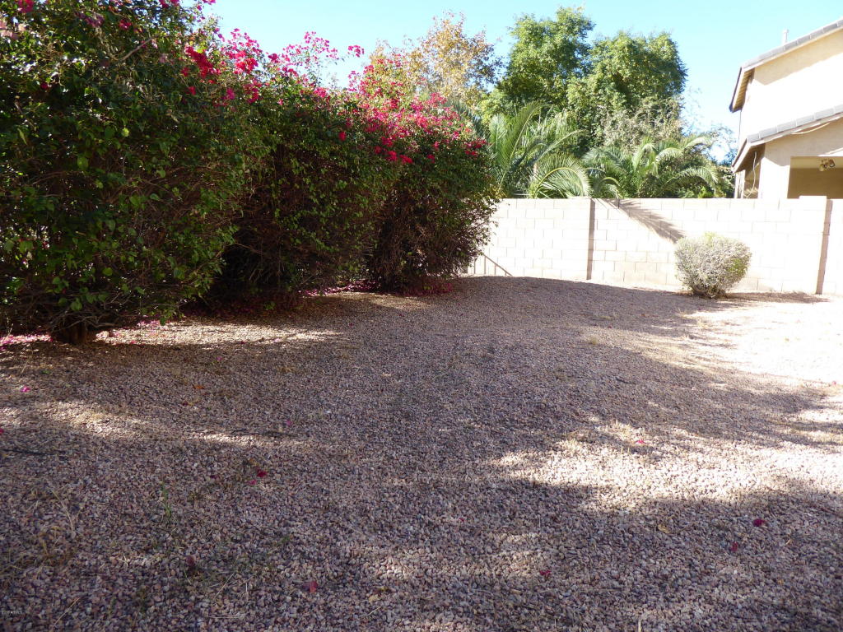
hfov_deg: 69.4
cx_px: 422
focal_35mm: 25
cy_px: 316
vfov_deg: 54.9
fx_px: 609
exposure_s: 1/200
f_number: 3.3
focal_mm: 4.3
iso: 80
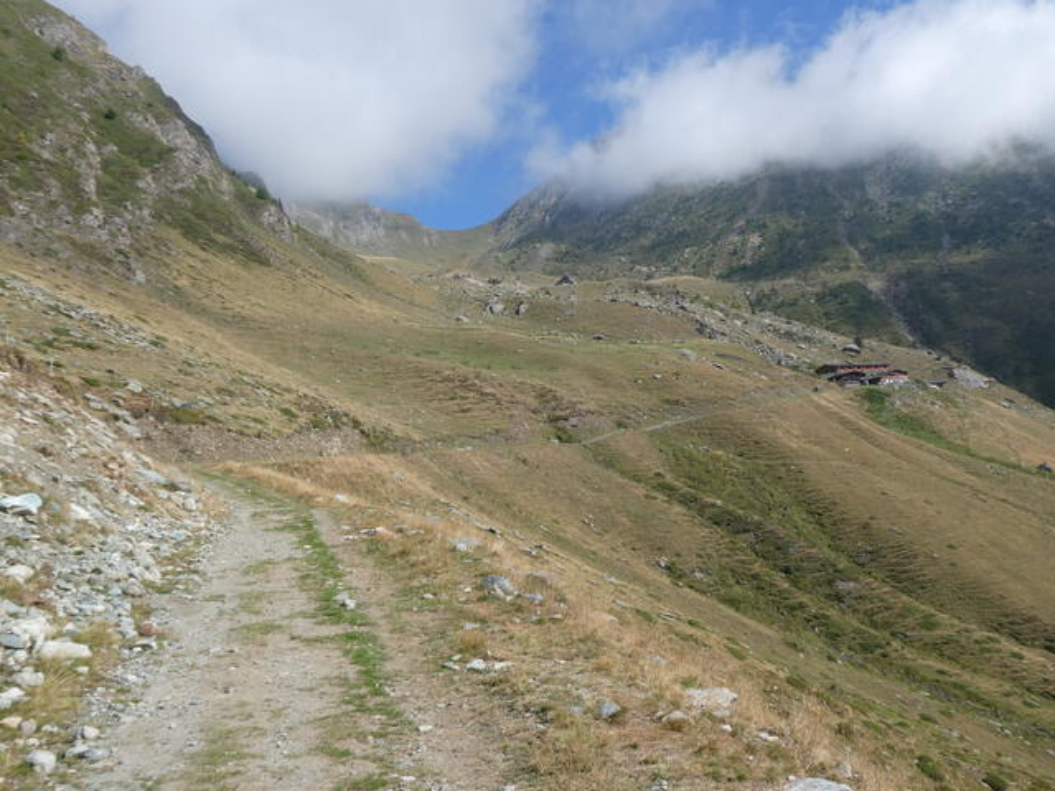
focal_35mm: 33
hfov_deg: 55.4
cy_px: 396
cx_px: 528
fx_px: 1006
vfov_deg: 42.9
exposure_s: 1/500
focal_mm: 5.8
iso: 80
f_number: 4.5
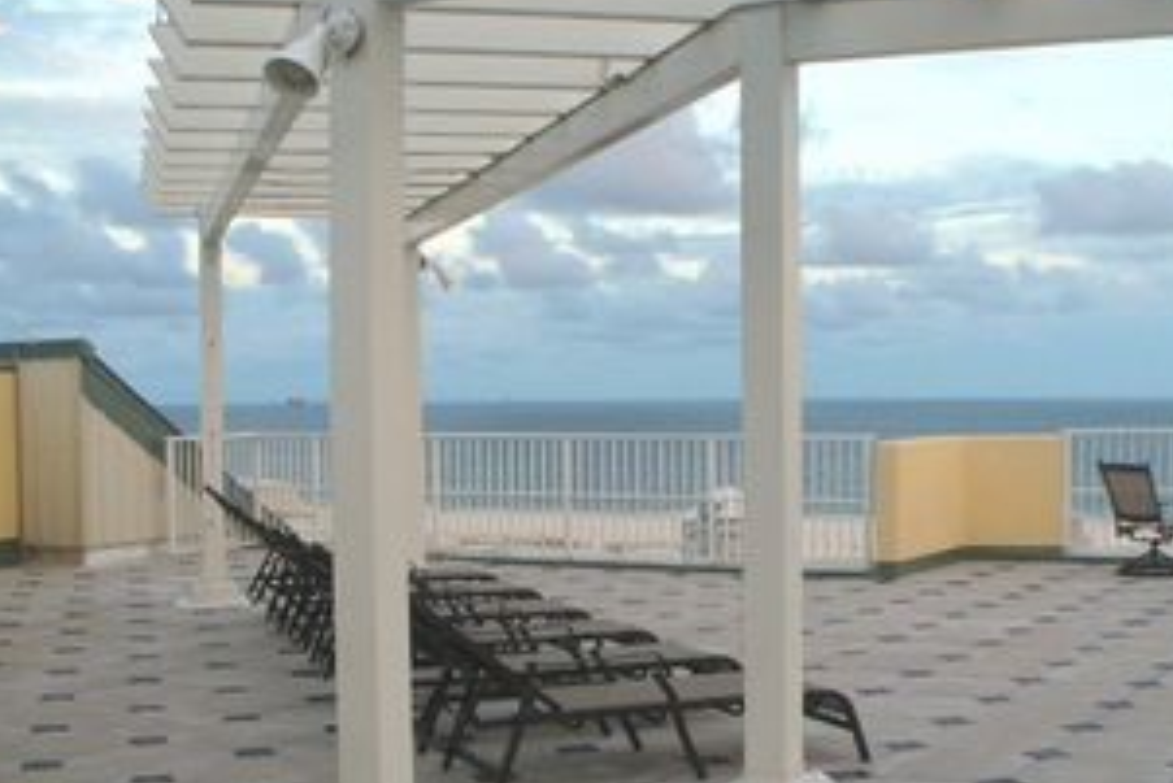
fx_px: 1532
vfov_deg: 28.7
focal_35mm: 47
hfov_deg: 41.7
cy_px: 417
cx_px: 698
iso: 100
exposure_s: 1/80
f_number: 2.8
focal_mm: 6.1
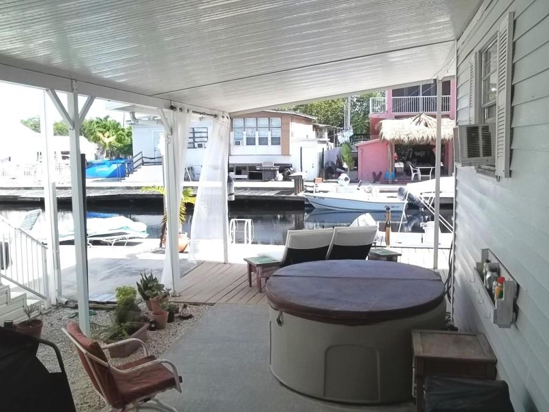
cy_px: 206
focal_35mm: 33
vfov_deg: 42.9
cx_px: 274
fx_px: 523
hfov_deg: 55.4
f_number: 8
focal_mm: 5.9
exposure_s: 1/100
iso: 64
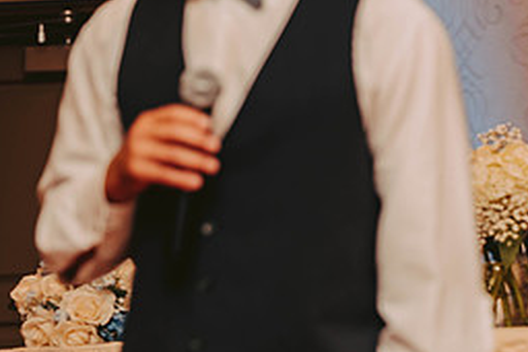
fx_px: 4050
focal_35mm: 276
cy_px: 184
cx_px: 559
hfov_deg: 7.4
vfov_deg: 5.0
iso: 800
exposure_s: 1/60
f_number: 2.8
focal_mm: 122
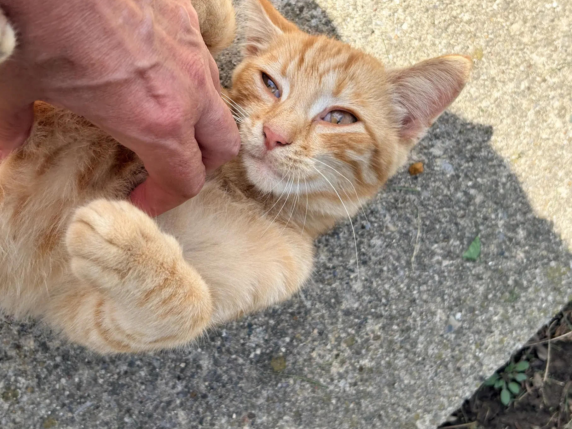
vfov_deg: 26.6
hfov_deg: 34.9
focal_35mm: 55
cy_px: 207
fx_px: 909
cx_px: 280
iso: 50
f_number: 1.6
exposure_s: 1/1901
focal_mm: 5.96
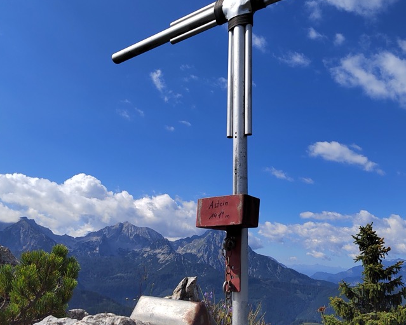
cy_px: 139
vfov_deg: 41.1
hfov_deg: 50.1
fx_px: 433
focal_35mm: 36
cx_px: 236
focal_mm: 5.52
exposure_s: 1/2497
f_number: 1.9
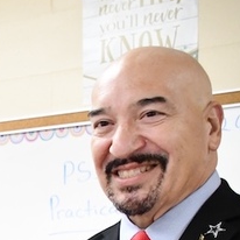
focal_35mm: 114
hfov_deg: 12.5
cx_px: -306
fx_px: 894
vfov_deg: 14.1
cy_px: 380
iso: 3200
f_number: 7.1
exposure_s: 1/200
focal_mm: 18
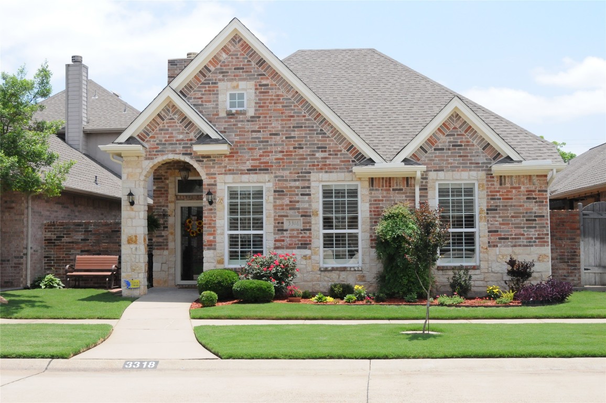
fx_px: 706
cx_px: 303
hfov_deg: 46.4
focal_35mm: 42
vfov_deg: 31.8
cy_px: 202
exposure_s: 1/1600
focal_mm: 28
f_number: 10
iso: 1600
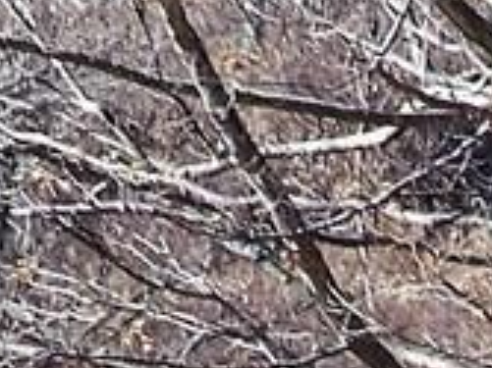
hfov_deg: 1.2
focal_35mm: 1642
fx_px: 23321
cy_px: 630
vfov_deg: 0.9
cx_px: 486
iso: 80
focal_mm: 44.4
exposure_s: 1/500
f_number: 3.6
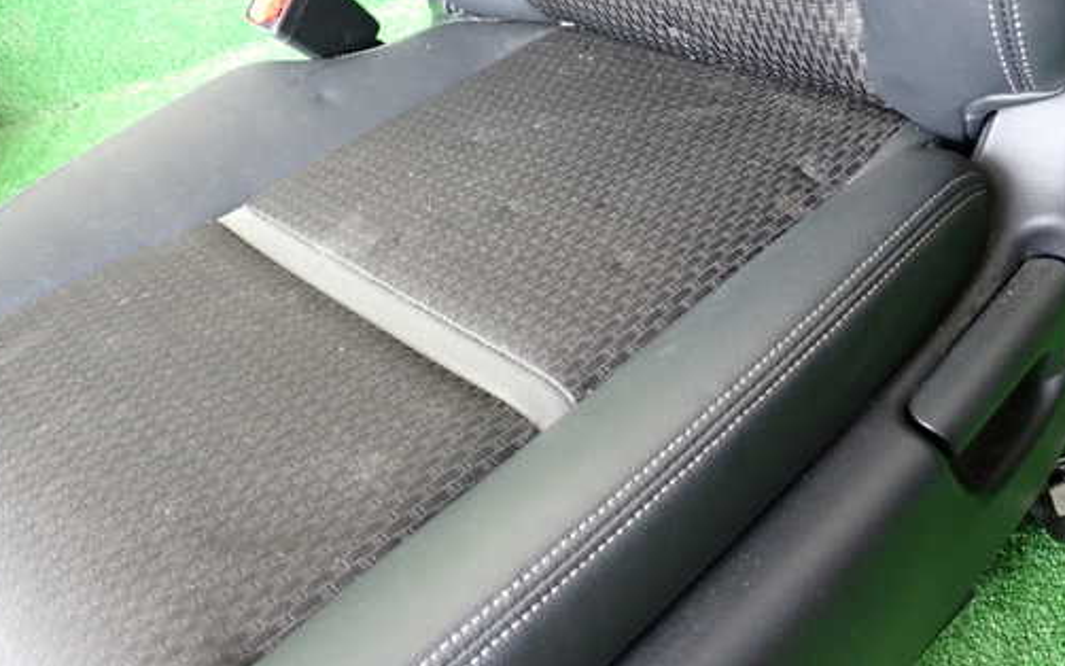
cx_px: 605
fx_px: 1103
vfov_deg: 33.6
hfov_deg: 51.4
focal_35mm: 38
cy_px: 350
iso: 320
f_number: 2.3
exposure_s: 1/30
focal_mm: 5.4
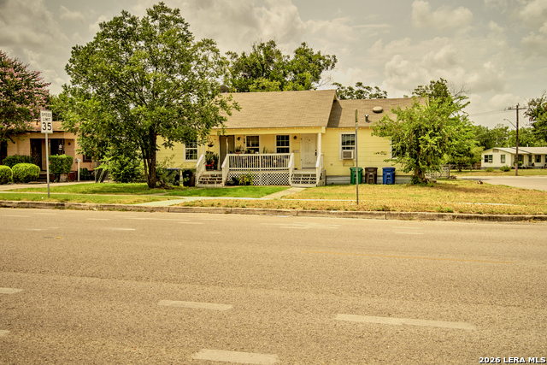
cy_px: 182
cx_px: 274
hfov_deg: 54.4
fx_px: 532
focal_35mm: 35
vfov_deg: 37.9
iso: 100
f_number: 6.7
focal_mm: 35
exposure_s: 1/750
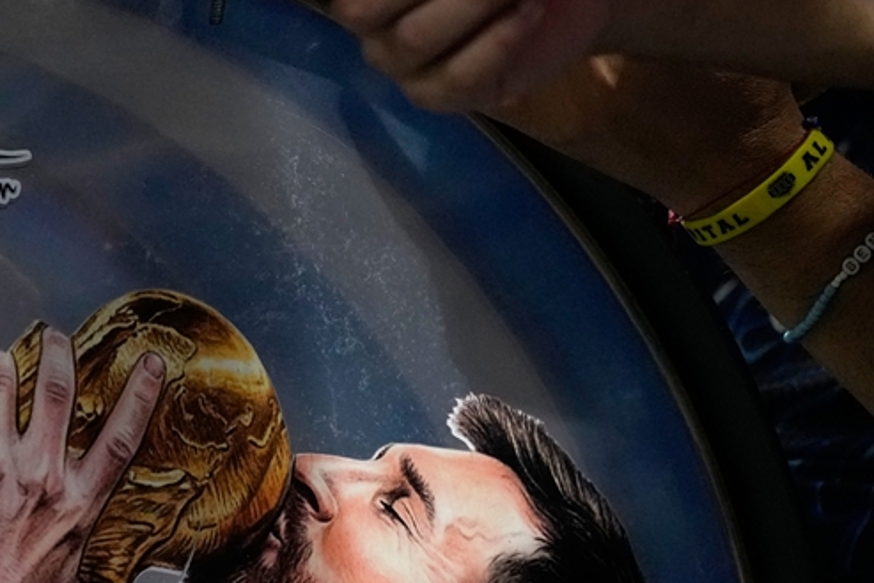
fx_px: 31544
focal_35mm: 1299
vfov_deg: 1.1
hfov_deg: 1.6
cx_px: 222
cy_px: 664
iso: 3200
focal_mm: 400
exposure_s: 1/2000
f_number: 2.8
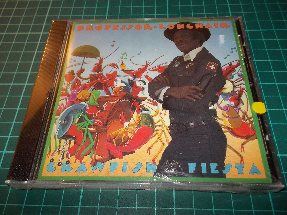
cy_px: 108
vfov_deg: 48.2
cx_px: 144
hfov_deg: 61.7
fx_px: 240
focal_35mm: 29
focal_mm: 4.1
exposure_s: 1/30
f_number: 3.3
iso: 200
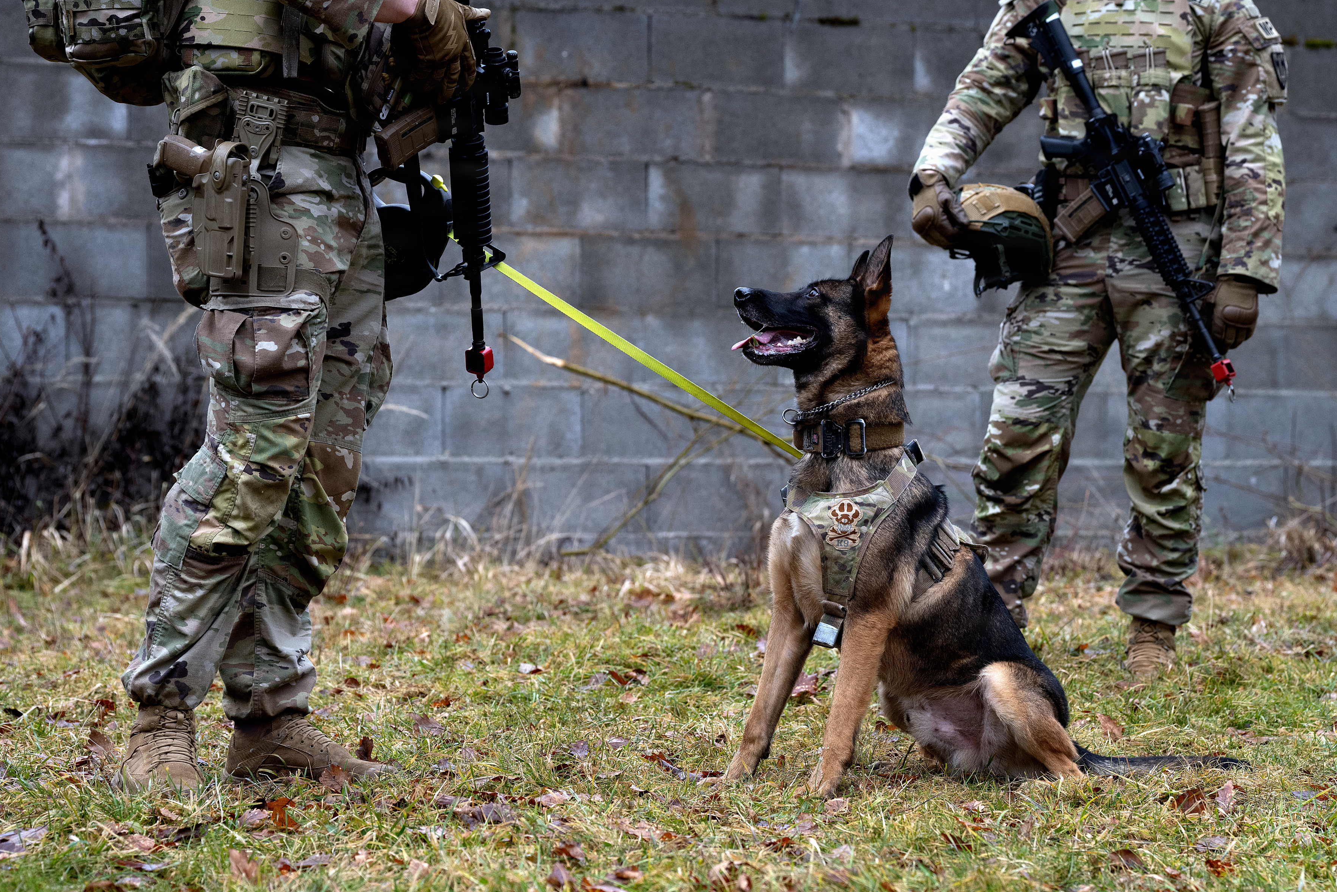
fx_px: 3045
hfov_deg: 24.8
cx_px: 673
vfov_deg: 16.7
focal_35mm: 82
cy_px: 448
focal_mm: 81
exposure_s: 1/640
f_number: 4.5
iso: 400
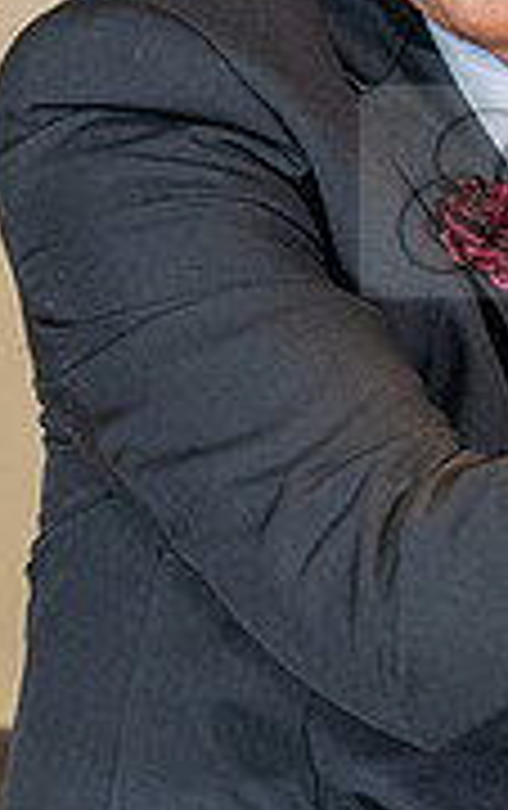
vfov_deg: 8.5
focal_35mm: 246
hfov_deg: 5.3
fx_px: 5432
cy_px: 311
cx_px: 750
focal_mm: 66
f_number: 4
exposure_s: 1/200
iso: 1250
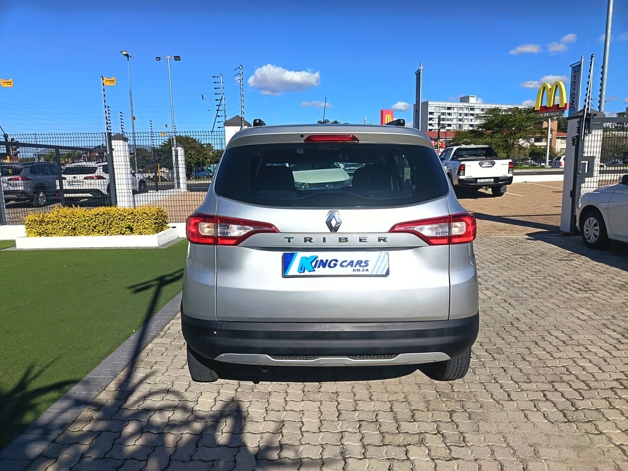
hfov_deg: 71.6
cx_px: 314
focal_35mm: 24
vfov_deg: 56.8
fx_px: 435
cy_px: 236
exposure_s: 1/1332
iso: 100
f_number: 1.75
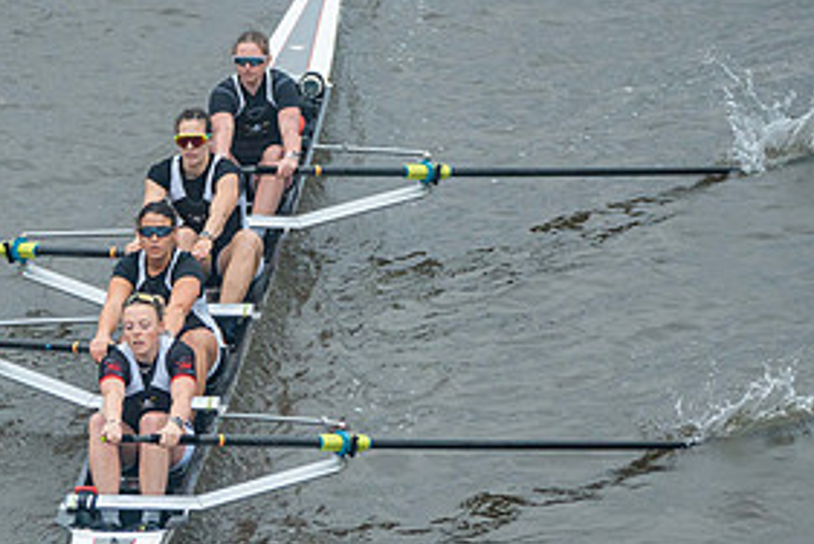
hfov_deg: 5.6
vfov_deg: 3.7
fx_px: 8352
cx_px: 174
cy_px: 372
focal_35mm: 369
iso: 2000
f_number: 5.6
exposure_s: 1/1250
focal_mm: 179
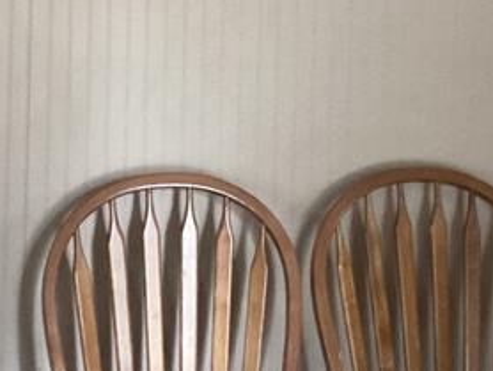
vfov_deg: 12.6
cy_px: -101
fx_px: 1625
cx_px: 211
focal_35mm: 114
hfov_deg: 17.2
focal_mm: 3.3
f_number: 2.4
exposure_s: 1/40
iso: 400
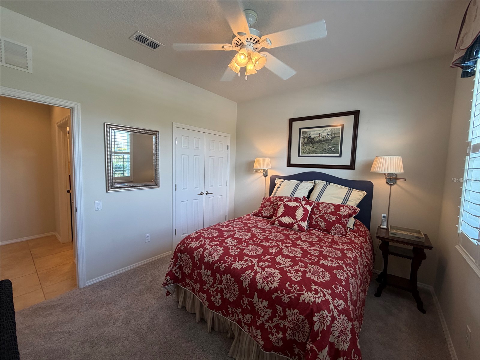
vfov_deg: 85.7
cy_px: 180
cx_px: 240
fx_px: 194
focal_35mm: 14
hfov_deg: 102.1
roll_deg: -1.4
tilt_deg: -4.3
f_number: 2.2
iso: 200
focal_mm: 2.22
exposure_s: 1/120
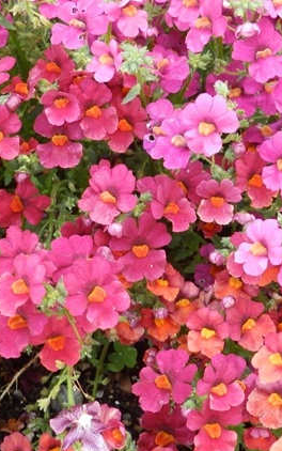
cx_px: 163
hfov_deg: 17.6
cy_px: 197
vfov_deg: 27.8
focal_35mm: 74
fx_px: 909
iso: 160
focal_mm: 8.2
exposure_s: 1/40
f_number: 4.2
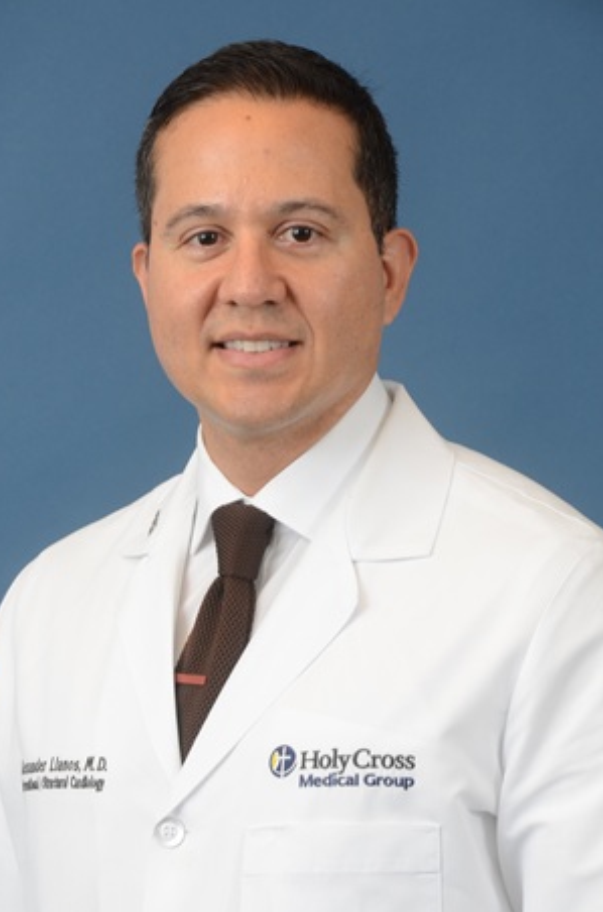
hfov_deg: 6.9
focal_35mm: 199
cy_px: 470
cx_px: 275
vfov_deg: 10.4
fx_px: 5027
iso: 400
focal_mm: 120
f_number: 10
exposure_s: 1/80
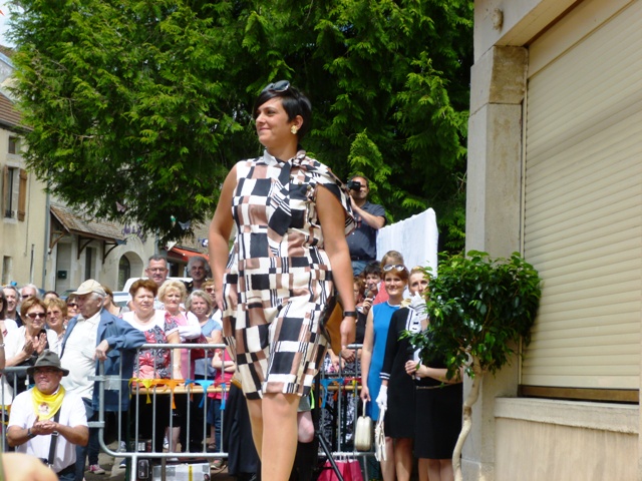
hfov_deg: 22.8
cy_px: 240
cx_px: 321
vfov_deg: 17.2
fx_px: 1595
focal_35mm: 86
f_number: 5
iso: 100
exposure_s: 1/320
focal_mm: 15.3
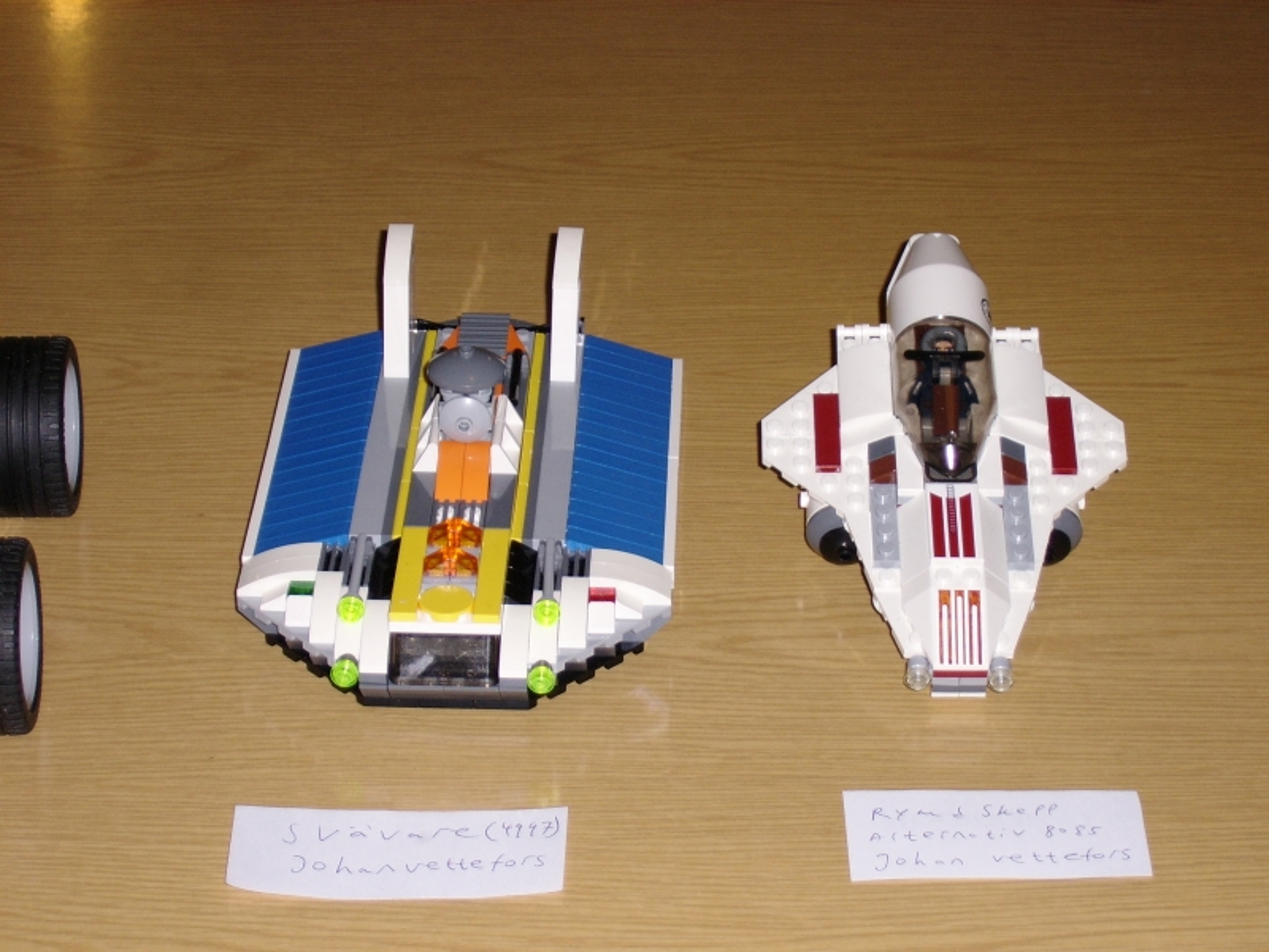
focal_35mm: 103
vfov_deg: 14.4
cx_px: 634
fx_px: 3776
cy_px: 476
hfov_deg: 19.1
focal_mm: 17.14
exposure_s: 1/60
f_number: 4.9
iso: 100
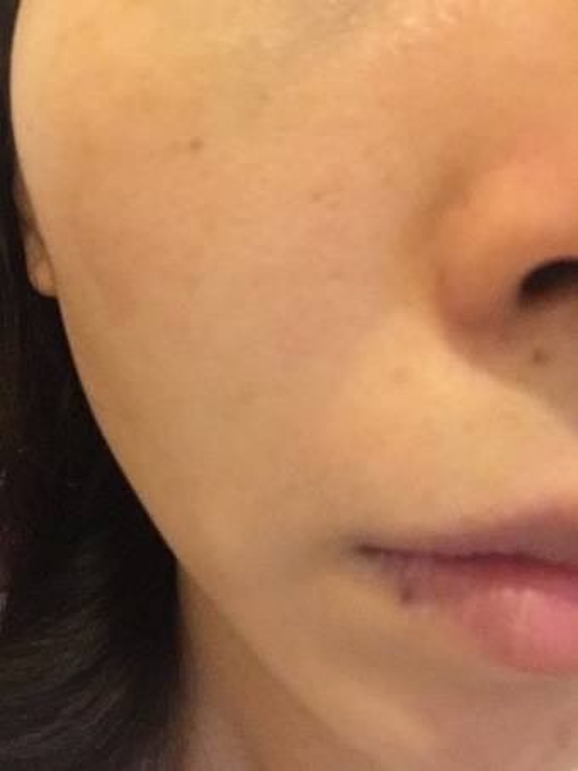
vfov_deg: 58.3
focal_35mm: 31
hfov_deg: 45.5
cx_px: 289
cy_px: 386
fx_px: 690
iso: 640
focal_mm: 2.65
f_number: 2.2
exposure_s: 1/15
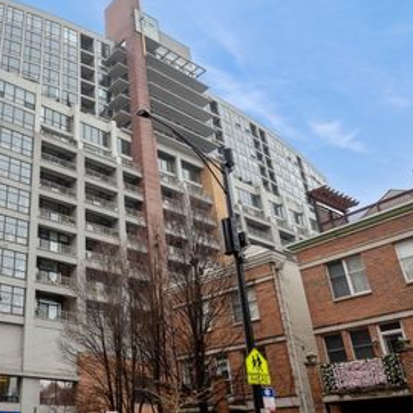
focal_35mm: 33
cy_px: 197
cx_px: 64
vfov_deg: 49.7
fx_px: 445
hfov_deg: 46.3
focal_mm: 14.38
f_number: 11
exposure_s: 1/50
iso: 200
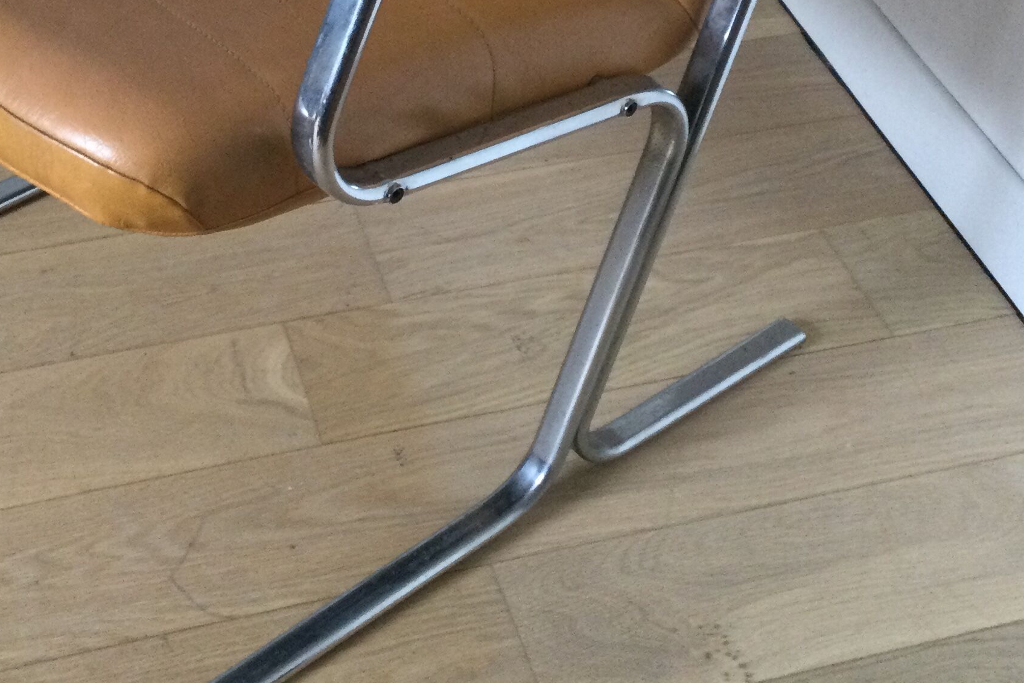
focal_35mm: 62
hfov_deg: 32.2
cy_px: 100
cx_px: 354
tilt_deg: -38.4
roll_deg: -0.5
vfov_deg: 21.5
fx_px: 1764
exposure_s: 1/33
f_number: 2.4
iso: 200
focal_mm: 3.3
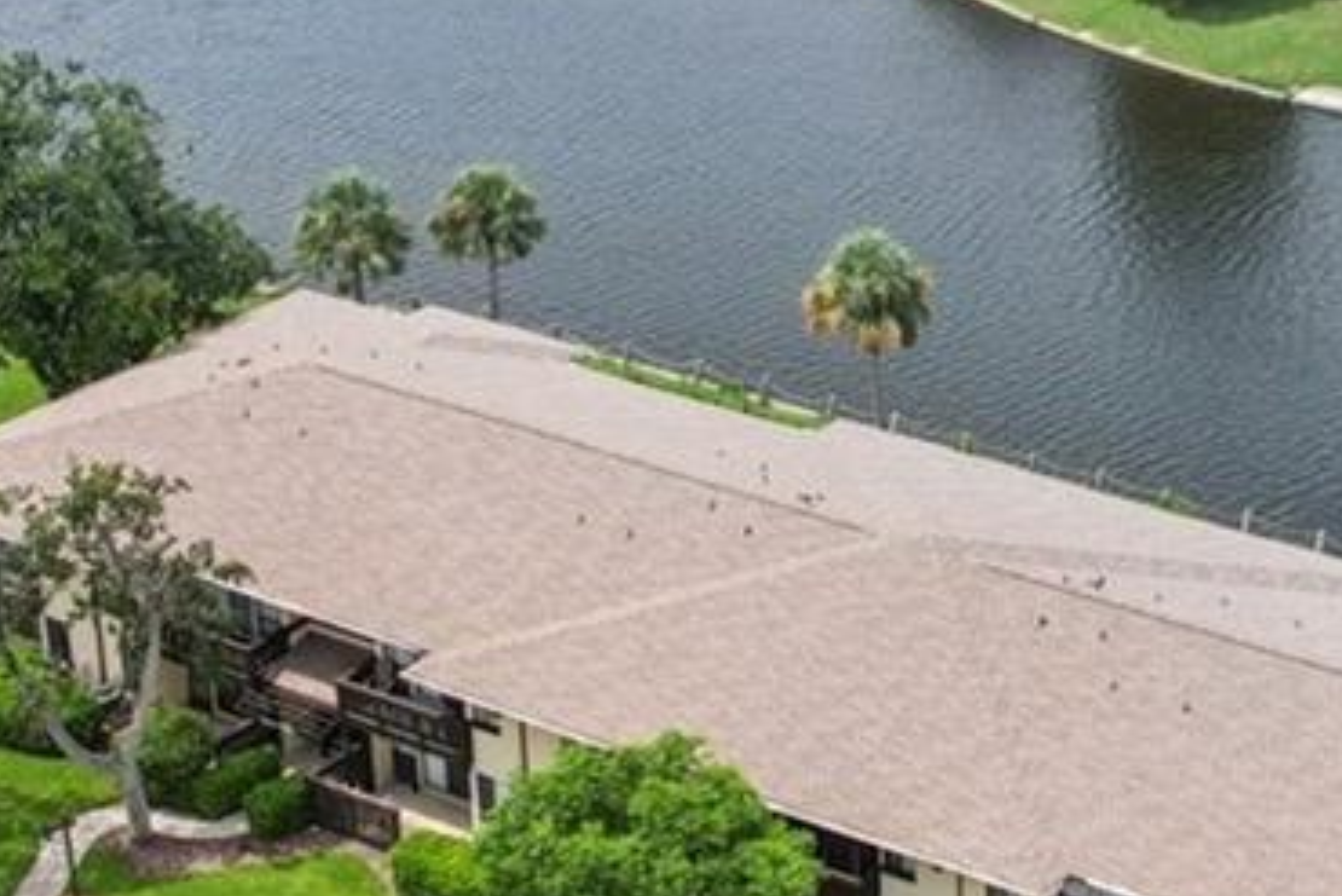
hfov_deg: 21.3
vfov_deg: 14.4
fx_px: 3543
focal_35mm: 95
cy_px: 435
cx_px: 976
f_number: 2.8
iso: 120
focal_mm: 8.38
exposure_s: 1/2000
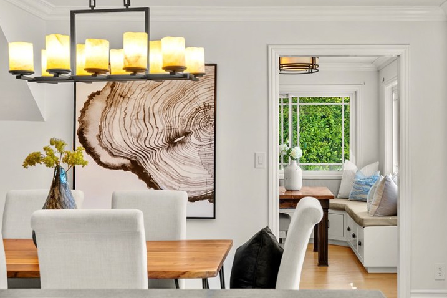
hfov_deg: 39.4
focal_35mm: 50
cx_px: 271
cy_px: 124
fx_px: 621
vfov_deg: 27.0
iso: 200
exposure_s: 1/6
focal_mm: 35
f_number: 8
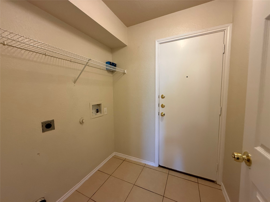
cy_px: 101
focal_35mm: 14
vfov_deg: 85.7
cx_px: 135
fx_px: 109
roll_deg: -0.1
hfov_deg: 102.1
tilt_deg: -4.6
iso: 400
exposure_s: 1/60
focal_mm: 2.22
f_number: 2.2
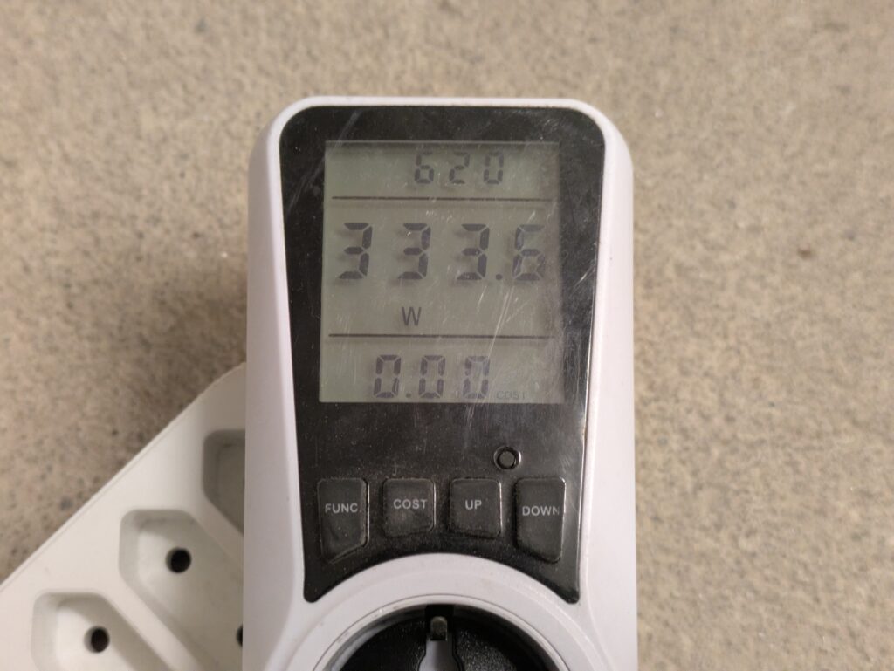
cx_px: 447
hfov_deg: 37.5
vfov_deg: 28.6
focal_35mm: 51
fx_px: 1318
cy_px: 336
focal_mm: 5.43
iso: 305
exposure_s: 1/33.3
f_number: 1.89
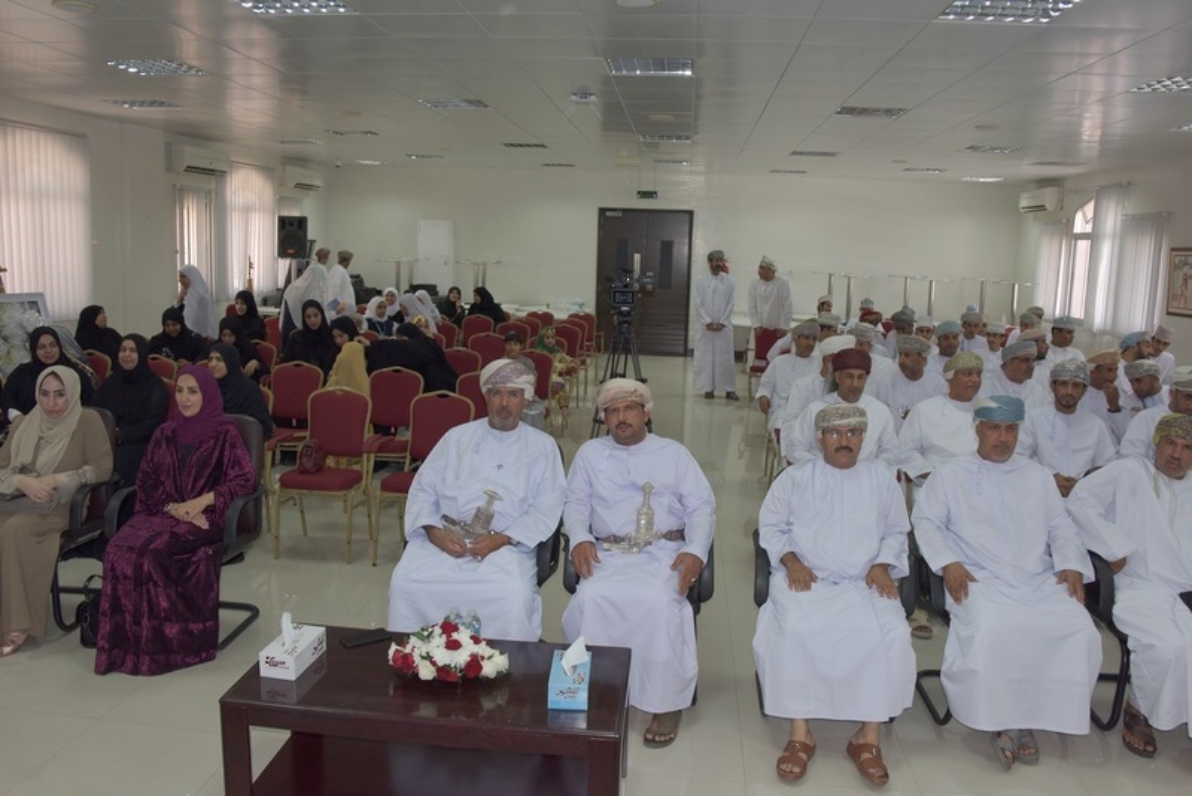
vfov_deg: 46.4
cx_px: 596
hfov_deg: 65.5
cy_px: 398
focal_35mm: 28
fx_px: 927
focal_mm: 28
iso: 1100
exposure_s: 1/80
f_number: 10
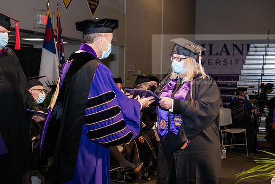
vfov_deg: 23.4
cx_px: 138
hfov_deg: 34.5
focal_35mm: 58
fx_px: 443
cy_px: 92
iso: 1600
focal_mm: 58
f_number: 6.3
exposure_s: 1/200
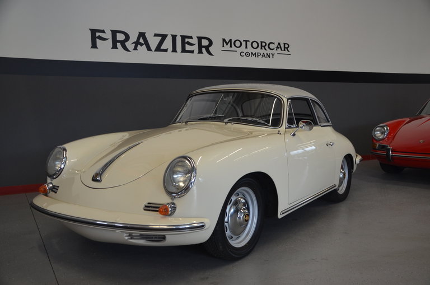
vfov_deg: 36.7
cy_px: 142
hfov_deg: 53.2
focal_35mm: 36
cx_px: 215
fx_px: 429
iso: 800
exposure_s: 1/30
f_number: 3.8
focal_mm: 24
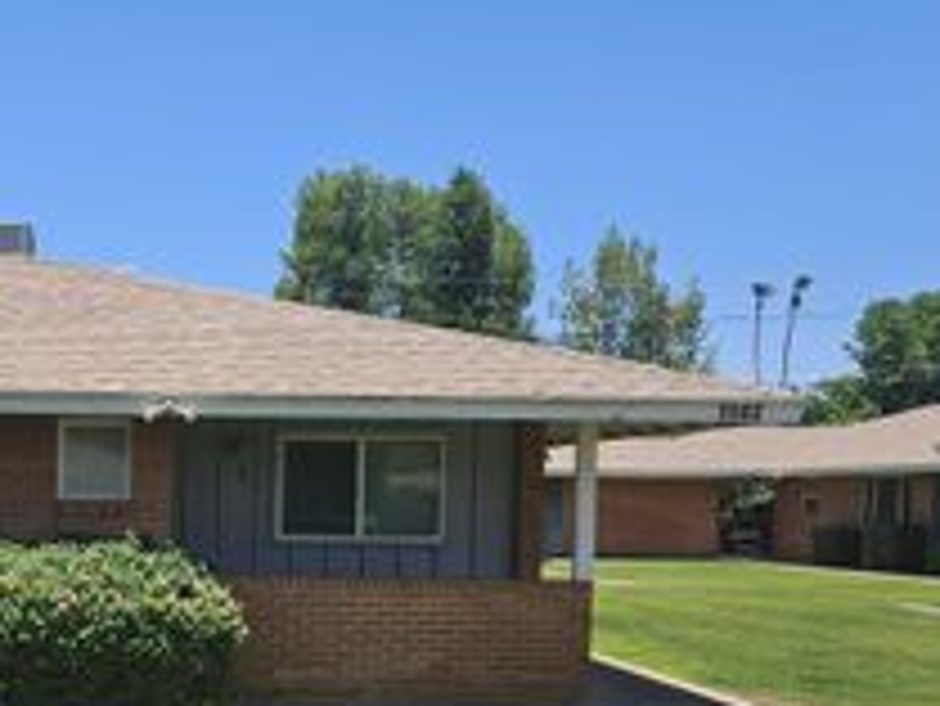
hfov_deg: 33.2
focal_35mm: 55
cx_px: 103
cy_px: 587
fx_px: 1494
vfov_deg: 26.0
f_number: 1.8
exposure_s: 1/2060
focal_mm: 5.4
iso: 25
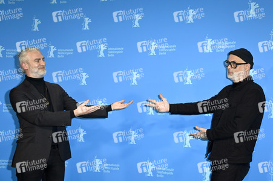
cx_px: 136
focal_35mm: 56
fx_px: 424
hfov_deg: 35.7
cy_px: 90
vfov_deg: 24.2
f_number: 5
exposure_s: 1/200
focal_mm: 56
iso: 800
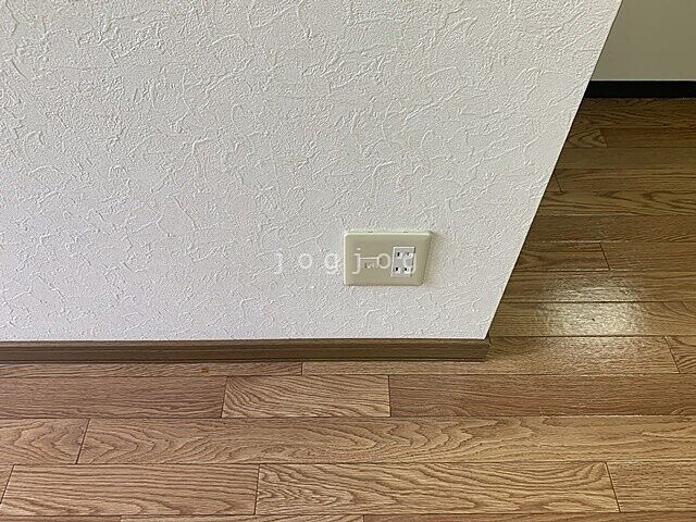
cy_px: 261
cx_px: 348
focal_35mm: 26
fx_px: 523
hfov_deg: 67.3
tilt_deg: -51.6
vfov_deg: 53.1
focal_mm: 4.25
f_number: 1.8
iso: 64
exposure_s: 1/50
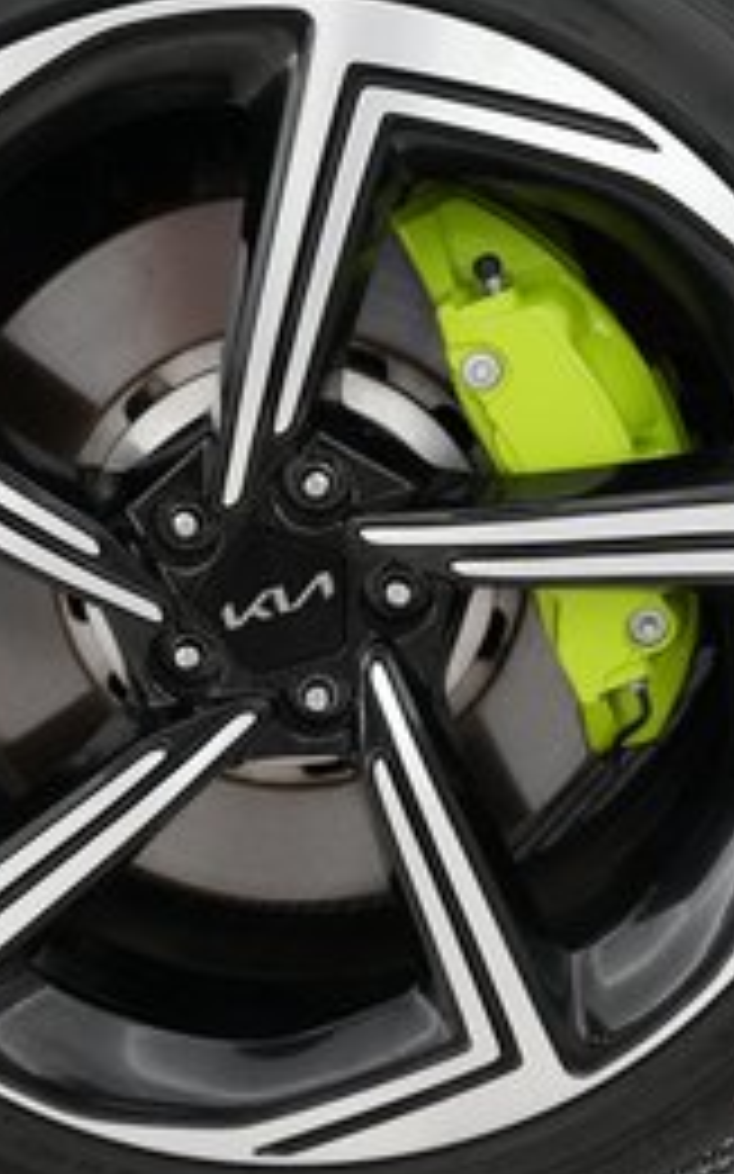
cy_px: 472
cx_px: 369
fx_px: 1921
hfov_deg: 21.6
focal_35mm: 60
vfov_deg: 33.9
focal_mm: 24
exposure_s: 1/320
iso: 5000
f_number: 2.8
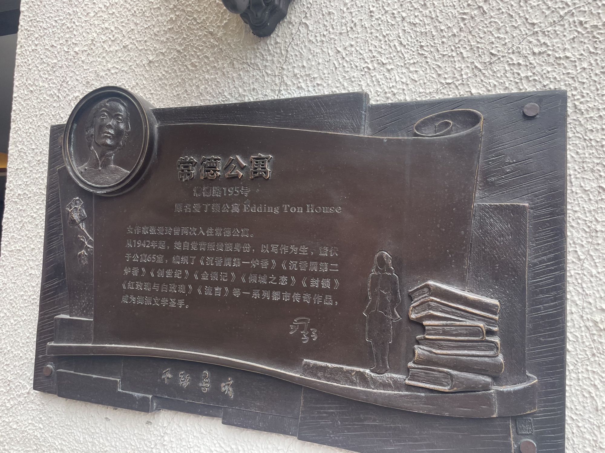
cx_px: 302
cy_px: 226
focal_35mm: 26
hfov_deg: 67.3
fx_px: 454
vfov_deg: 53.1
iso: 32
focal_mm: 4.2
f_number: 1.6
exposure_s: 1/259
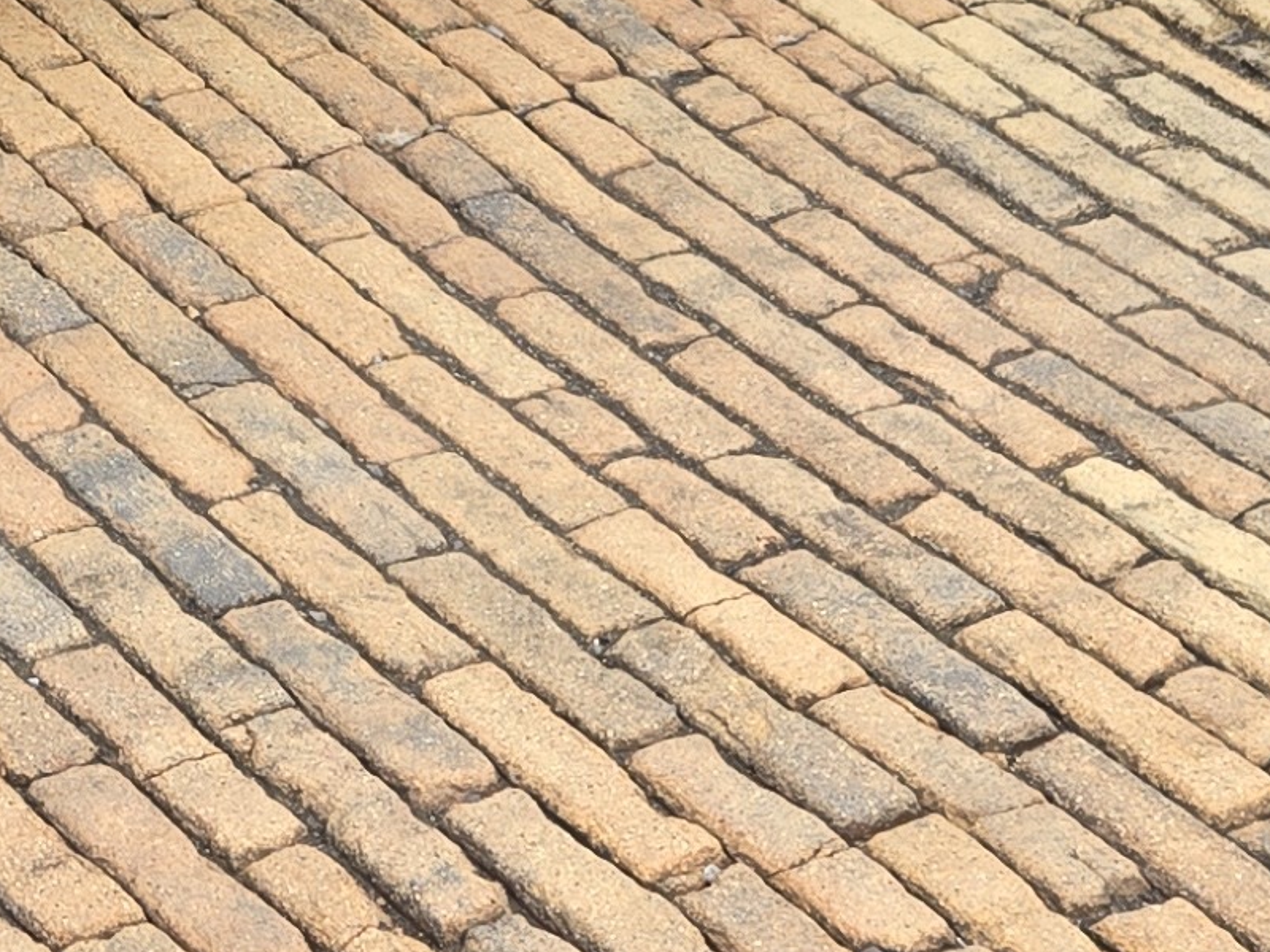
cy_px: -739
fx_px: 4219
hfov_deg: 16.1
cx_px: -433
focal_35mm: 115
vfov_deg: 11.9
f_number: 1.8
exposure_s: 1/180
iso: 32
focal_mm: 5.4
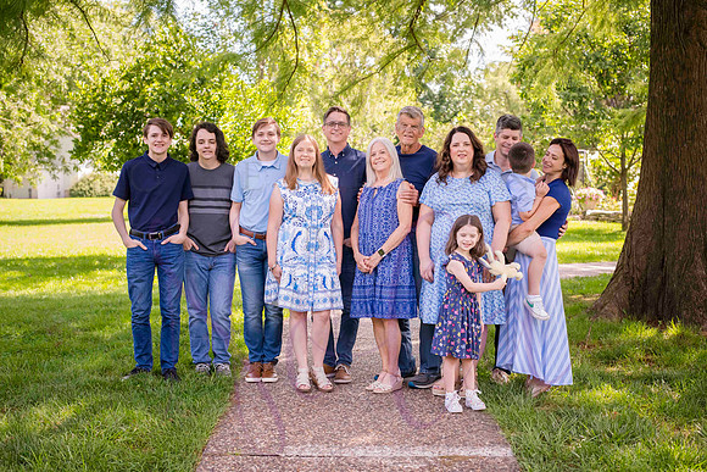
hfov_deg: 39.6
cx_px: 354
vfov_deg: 27.0
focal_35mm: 50
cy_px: 236
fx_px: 982
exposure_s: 1/320
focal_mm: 50
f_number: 4
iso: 400
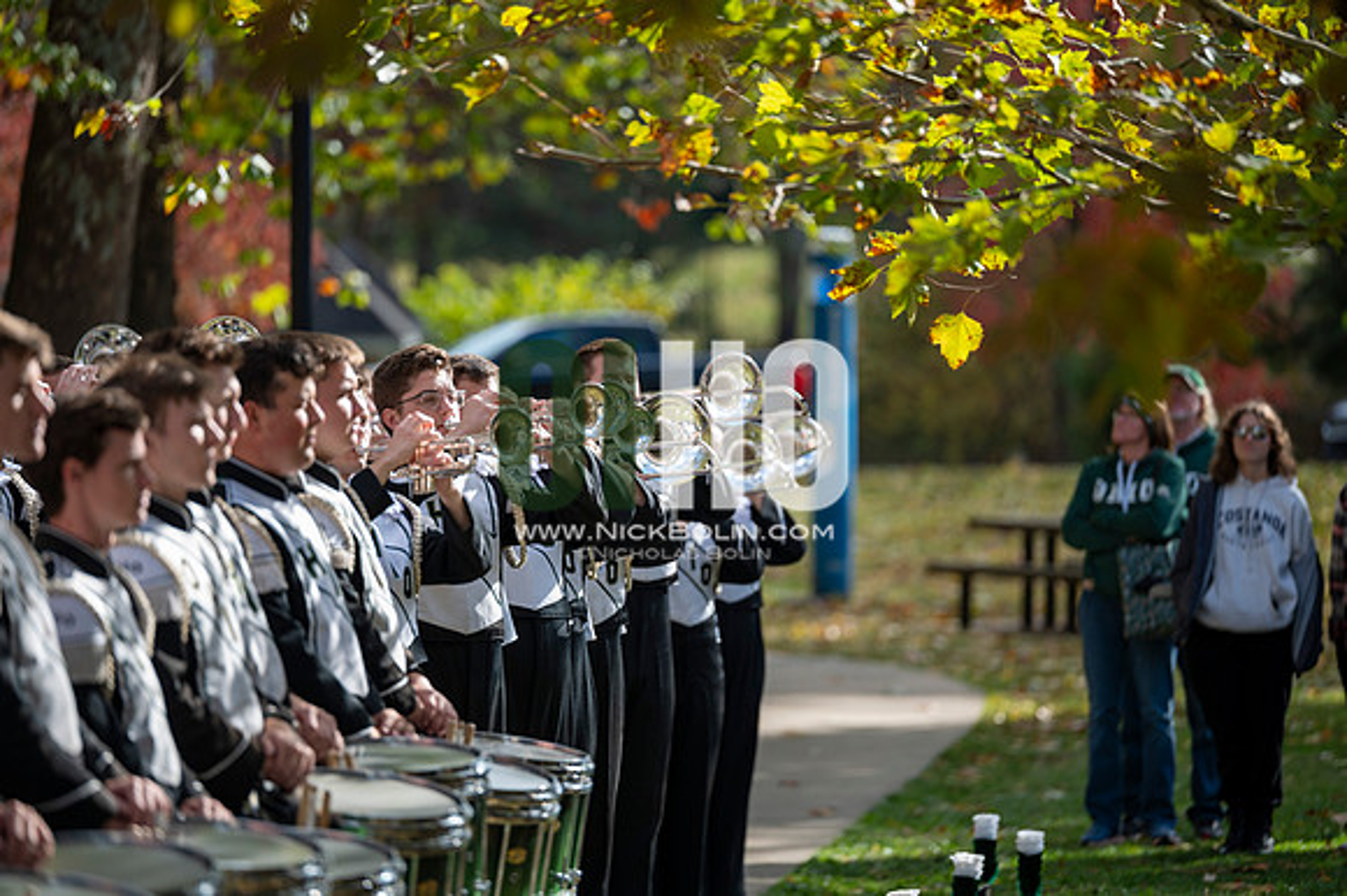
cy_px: 448
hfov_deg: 10.3
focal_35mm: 200
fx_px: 7479
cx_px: 674
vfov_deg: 6.9
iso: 64
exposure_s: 1/500
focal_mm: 200
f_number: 2.8
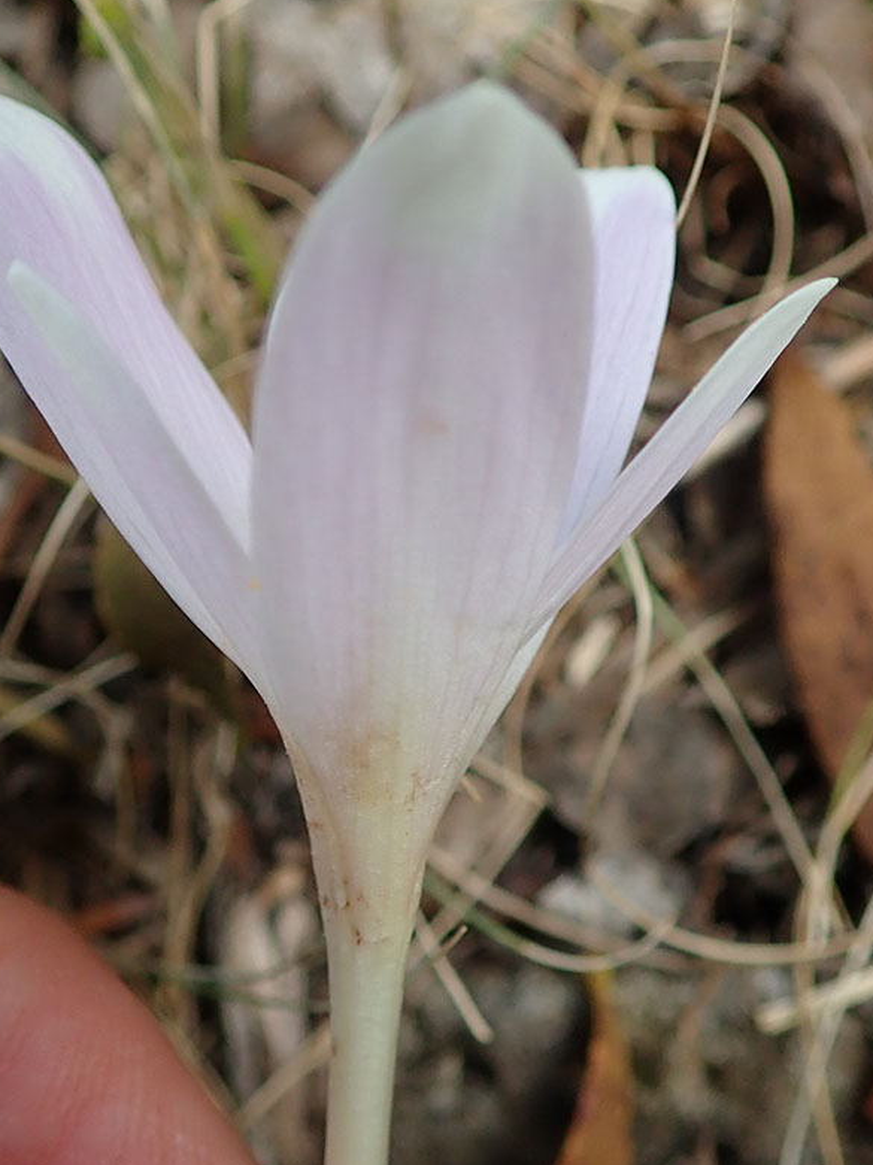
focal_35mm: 41
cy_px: 715
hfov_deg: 35.1
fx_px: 1380
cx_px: 382
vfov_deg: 45.5
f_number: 2.3
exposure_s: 1/125
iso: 200
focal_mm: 5.5
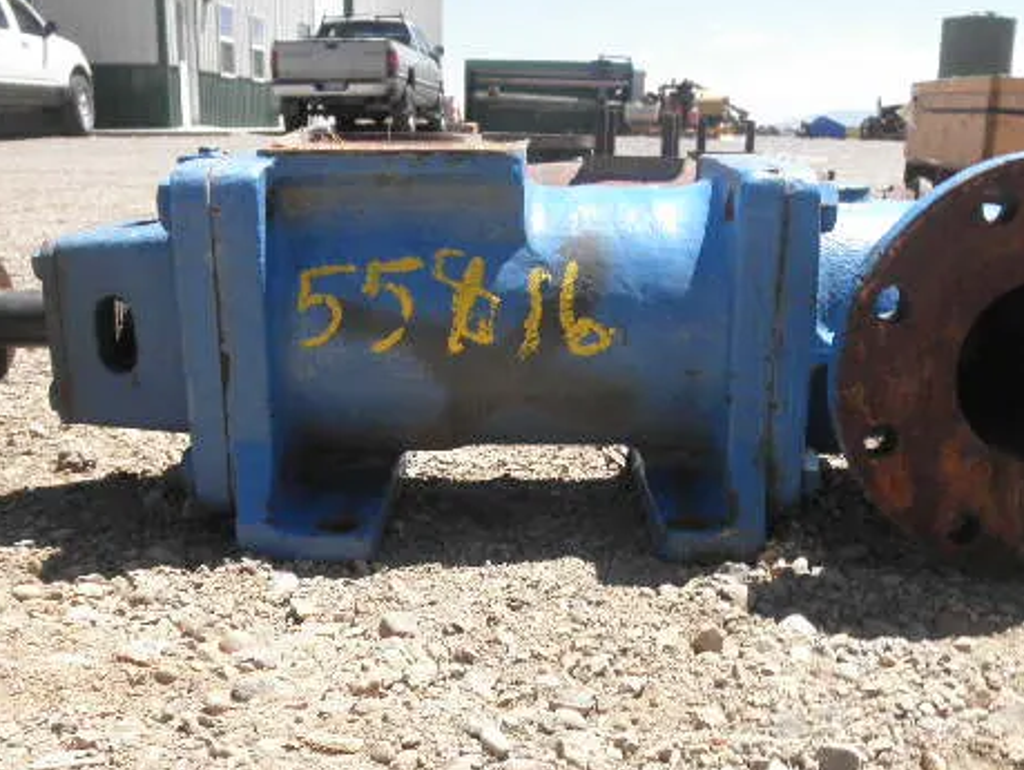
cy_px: 471
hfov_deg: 47.8
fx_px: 1155
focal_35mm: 39
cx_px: 542
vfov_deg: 36.7
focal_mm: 5
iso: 64
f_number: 8.5
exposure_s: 1/60
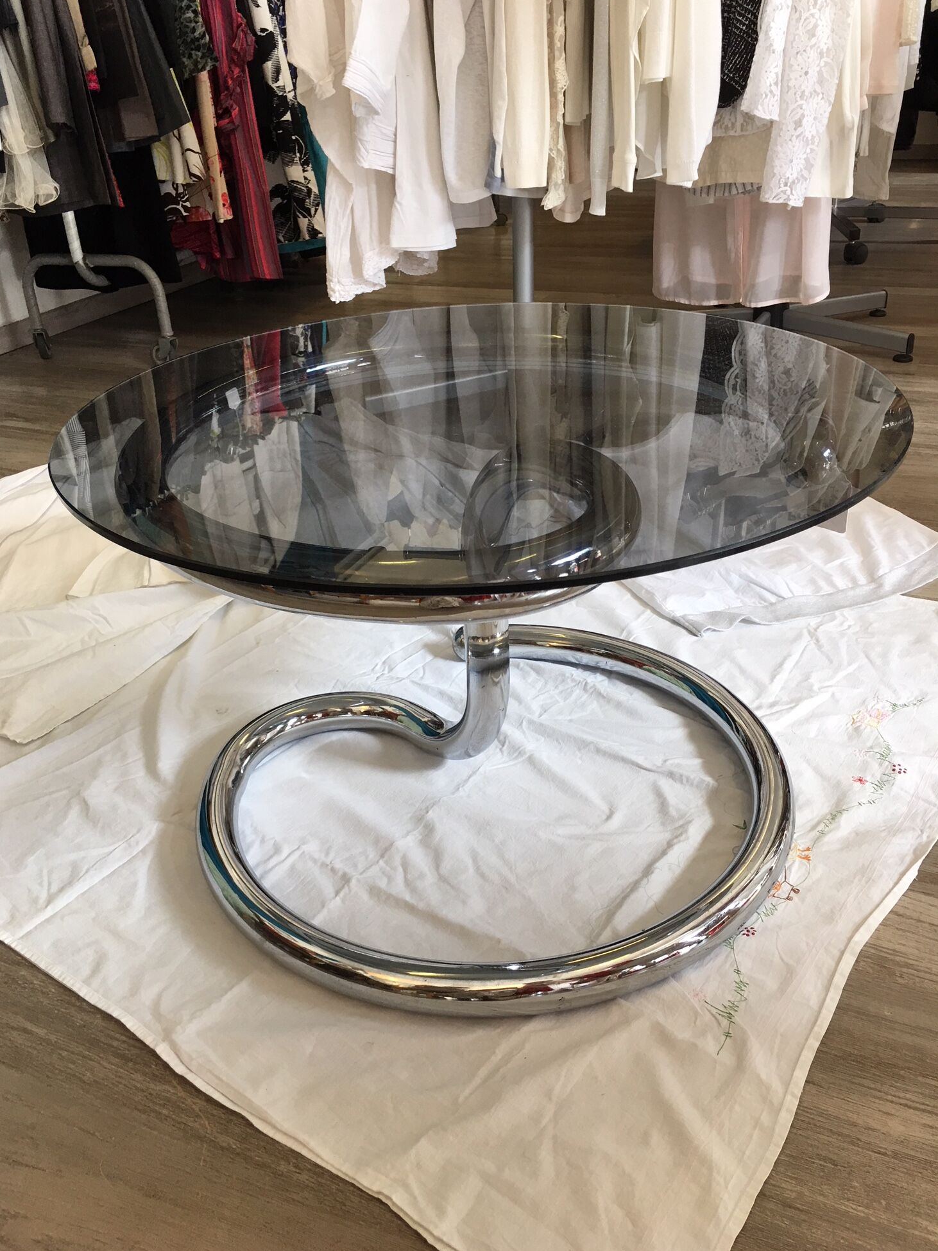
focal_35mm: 30
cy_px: 642
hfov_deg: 46.8
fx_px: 1084
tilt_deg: -28.5
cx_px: 454
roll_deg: +3.2
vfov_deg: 60.0
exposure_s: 1/33
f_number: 2.2
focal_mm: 4.15
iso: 32
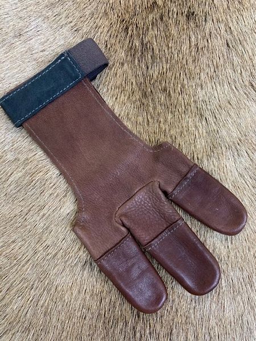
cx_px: 128
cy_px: 170
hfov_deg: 53.1
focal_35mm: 26
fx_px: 256
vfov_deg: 67.3
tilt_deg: -83.7
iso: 125
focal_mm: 4.25
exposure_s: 1/60
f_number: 1.8
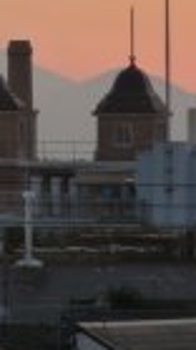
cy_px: -13
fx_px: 8145
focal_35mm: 880
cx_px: -201
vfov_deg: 2.5
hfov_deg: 1.4
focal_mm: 47
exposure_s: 1/125
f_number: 4.9
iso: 200
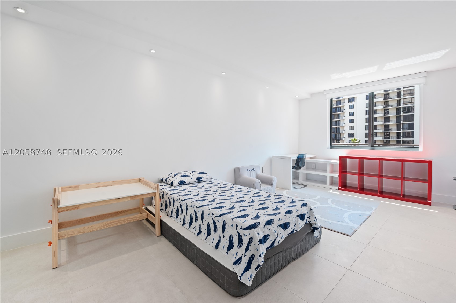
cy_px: 152
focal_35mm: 15
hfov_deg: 100.4
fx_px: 190
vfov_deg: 77.2
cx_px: 228
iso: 200
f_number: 8
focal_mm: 15
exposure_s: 1/15
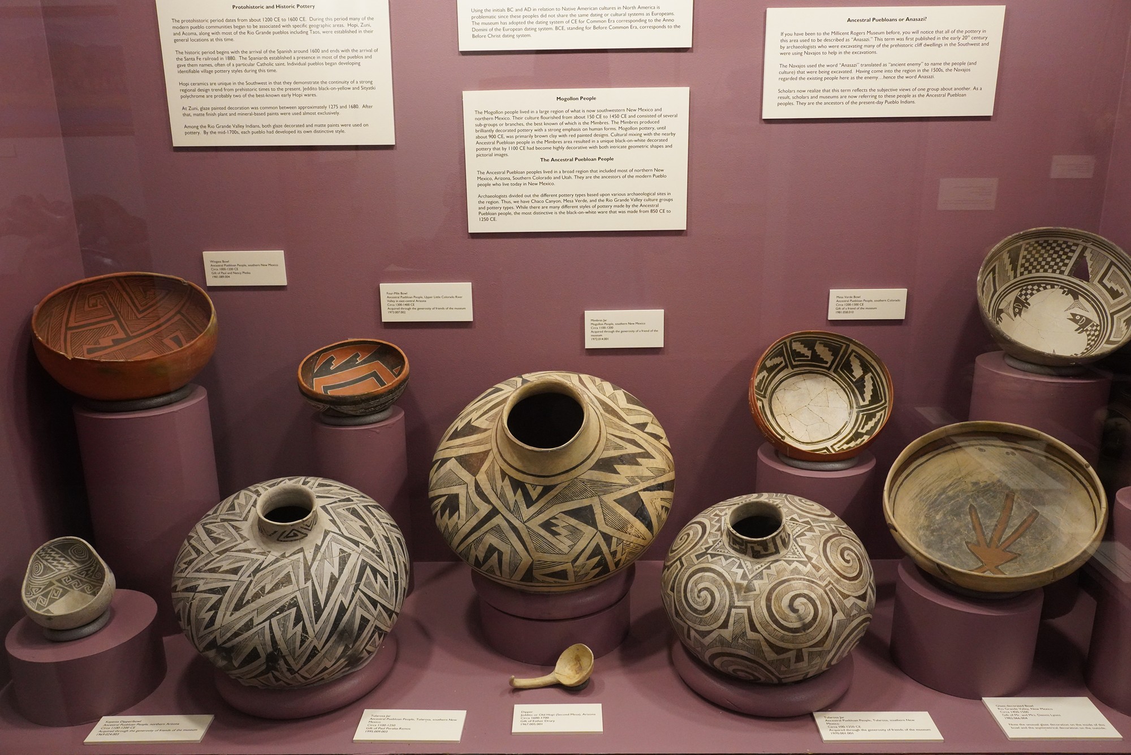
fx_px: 880
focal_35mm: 28
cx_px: 566
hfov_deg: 65.5
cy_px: 378
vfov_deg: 46.4
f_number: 9
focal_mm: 28
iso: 6400
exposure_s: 1/100
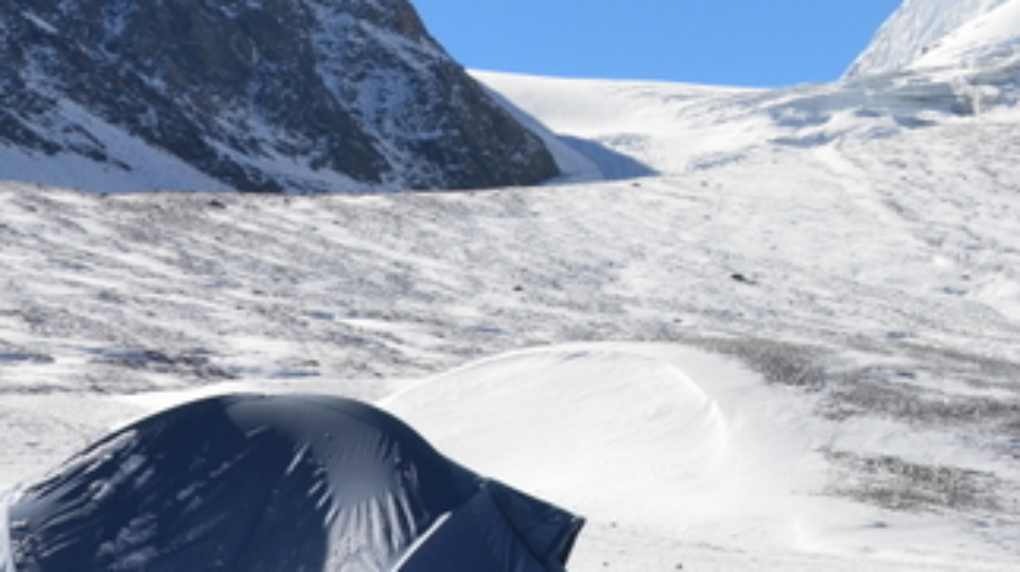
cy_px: 76
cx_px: 1206
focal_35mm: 140
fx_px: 3783
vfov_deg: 8.6
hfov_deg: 14.9
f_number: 11
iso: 200
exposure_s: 1/400
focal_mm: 32
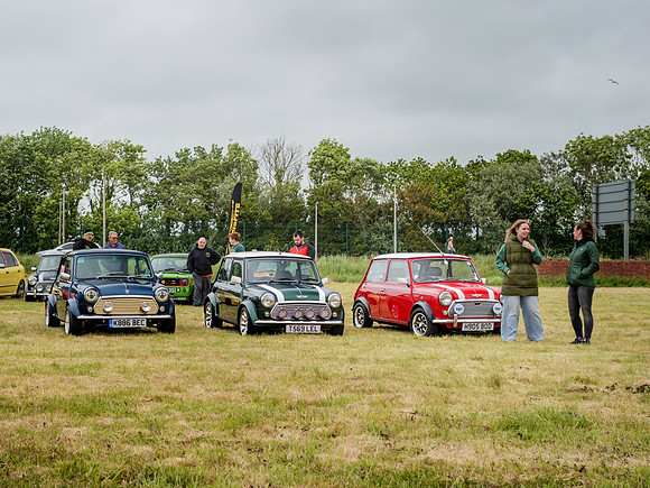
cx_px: 277
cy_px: 244
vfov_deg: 24.6
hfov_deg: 32.3
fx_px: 1119
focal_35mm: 60
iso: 200
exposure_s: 1/320
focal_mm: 24
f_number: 3.5
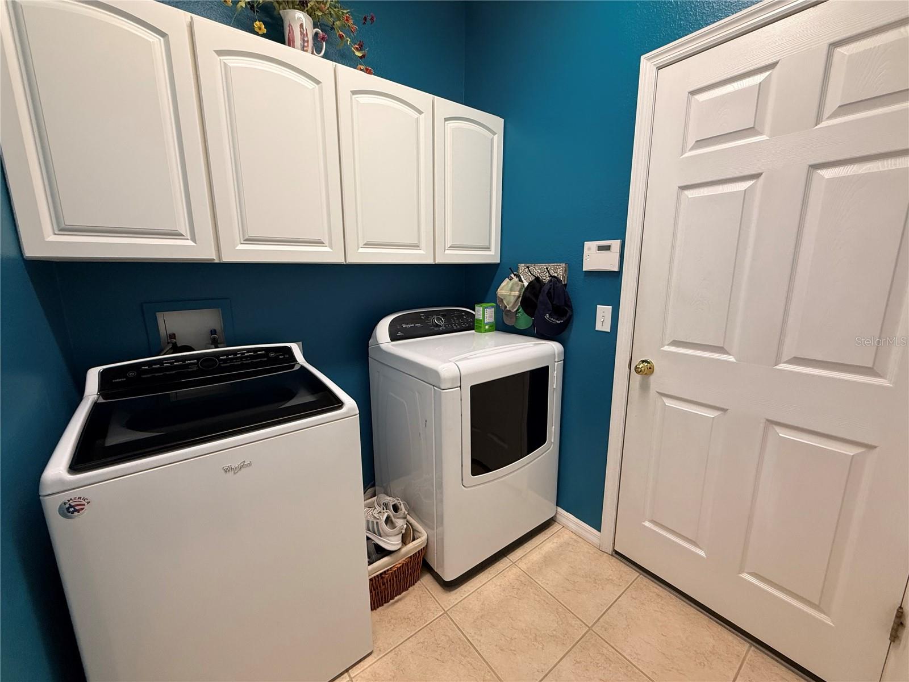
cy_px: 341
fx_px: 368
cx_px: 454
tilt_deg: -11.7
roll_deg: +0.0
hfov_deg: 102.1
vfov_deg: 85.7
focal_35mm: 14
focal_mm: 2.22
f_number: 2.2
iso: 250
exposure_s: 1/120
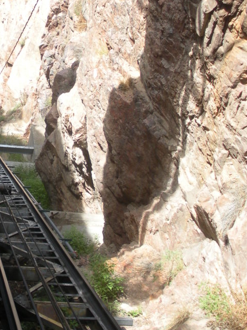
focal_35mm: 76
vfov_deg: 25.7
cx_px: 14
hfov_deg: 19.0
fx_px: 723
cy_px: 159
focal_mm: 6.3
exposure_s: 1/200
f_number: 3.5
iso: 64
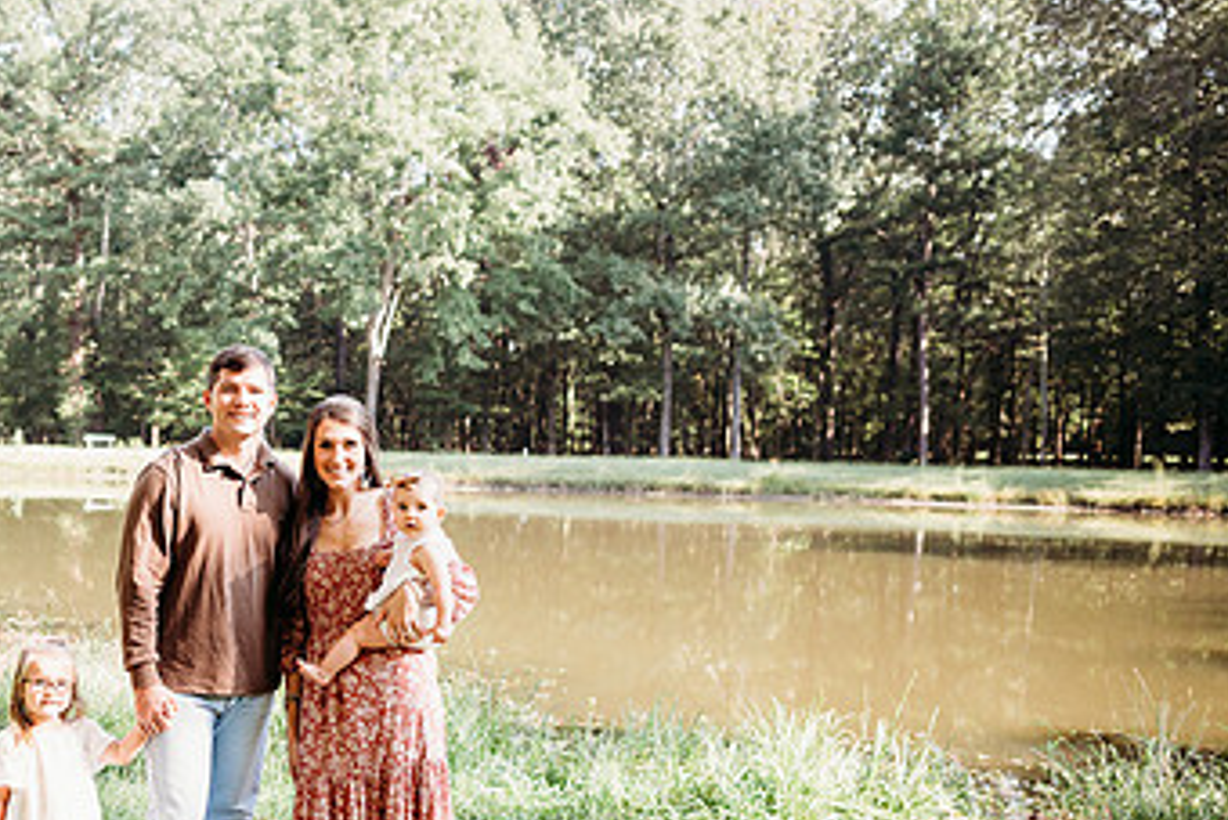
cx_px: 256
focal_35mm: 41
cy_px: 529
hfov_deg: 45.2
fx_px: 1399
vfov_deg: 32.5
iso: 125
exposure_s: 1/250
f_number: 2.2
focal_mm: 24
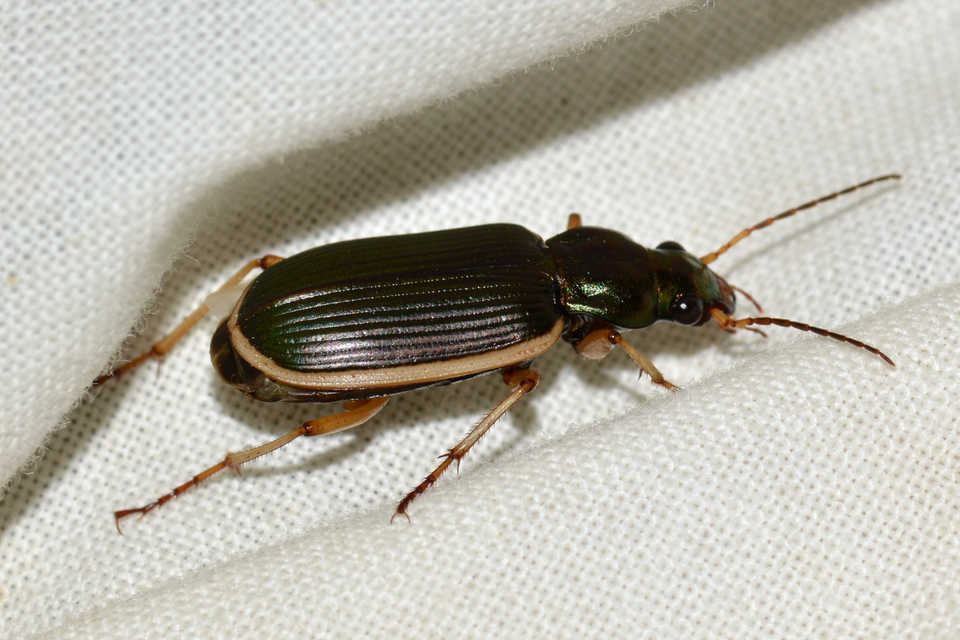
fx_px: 4000
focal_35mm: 150
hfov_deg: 13.7
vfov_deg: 9.1
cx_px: 480
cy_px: 320
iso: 100
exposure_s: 1/200
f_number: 20
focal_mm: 100
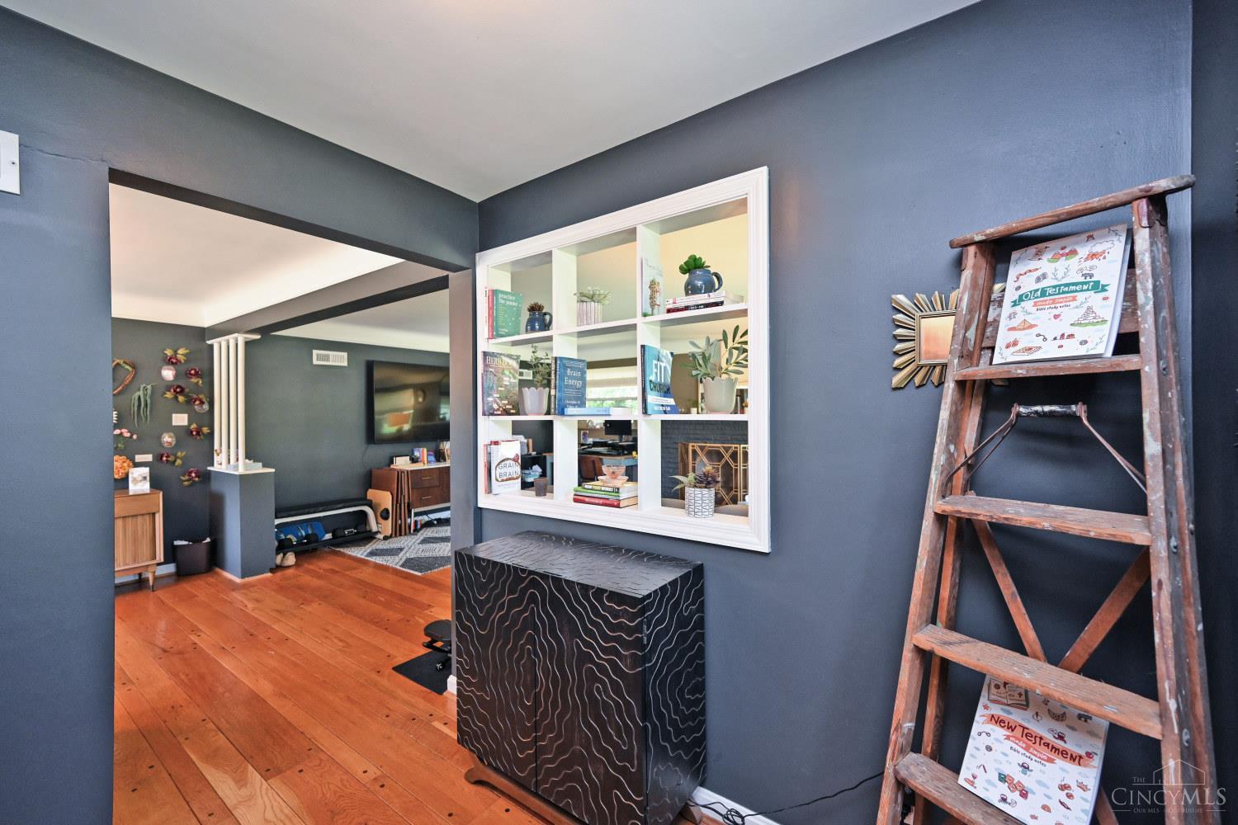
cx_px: 619
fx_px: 481
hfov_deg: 104.3
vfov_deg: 81.2
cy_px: 412
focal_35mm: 14
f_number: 4
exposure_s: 1/60
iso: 720
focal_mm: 14
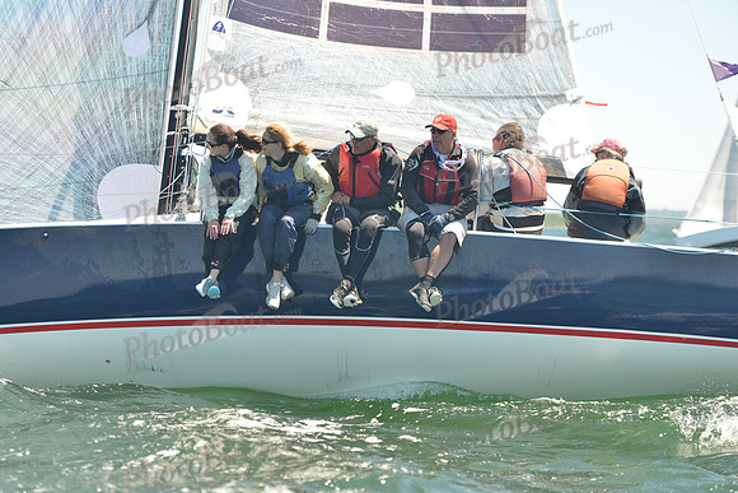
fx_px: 2009
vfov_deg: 14.0
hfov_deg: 20.8
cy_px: 246
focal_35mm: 98
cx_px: 369
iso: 400
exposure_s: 1/800
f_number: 3.2
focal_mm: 98
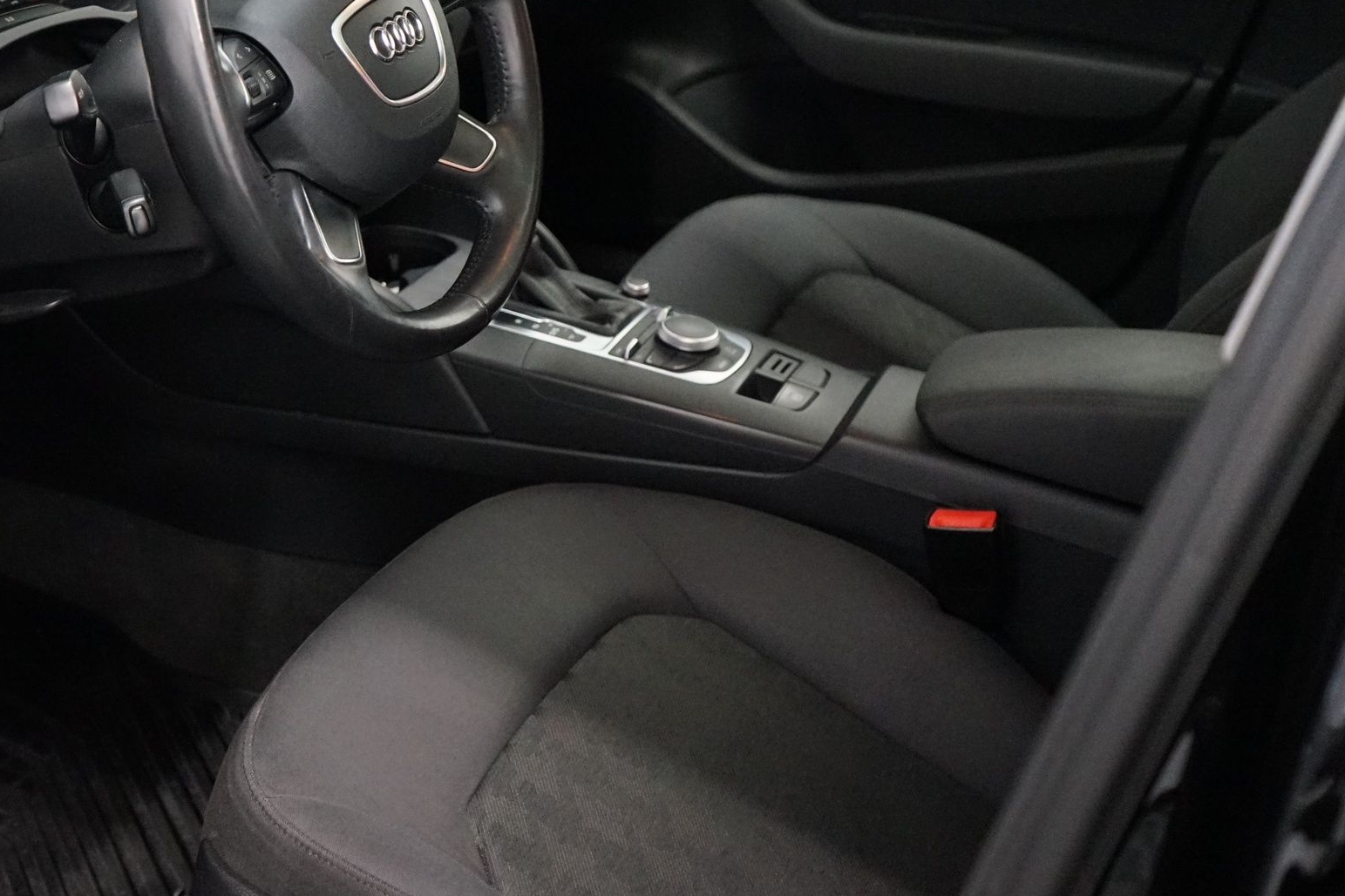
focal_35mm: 47
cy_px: 259
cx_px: 369
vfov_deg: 28.4
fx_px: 1756
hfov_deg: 40.9
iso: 6400
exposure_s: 1/125
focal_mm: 29
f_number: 3.5
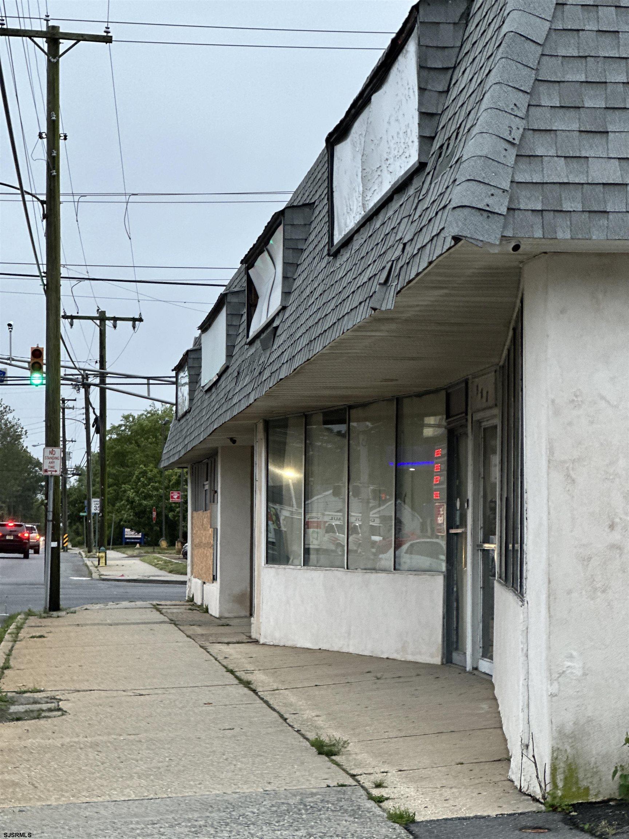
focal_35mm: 77
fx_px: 1866
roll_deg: -1.6
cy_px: 420
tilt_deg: +6.8
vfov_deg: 25.3
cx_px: 314
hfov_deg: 19.1
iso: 250
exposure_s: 1/82
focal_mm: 9
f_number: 2.8
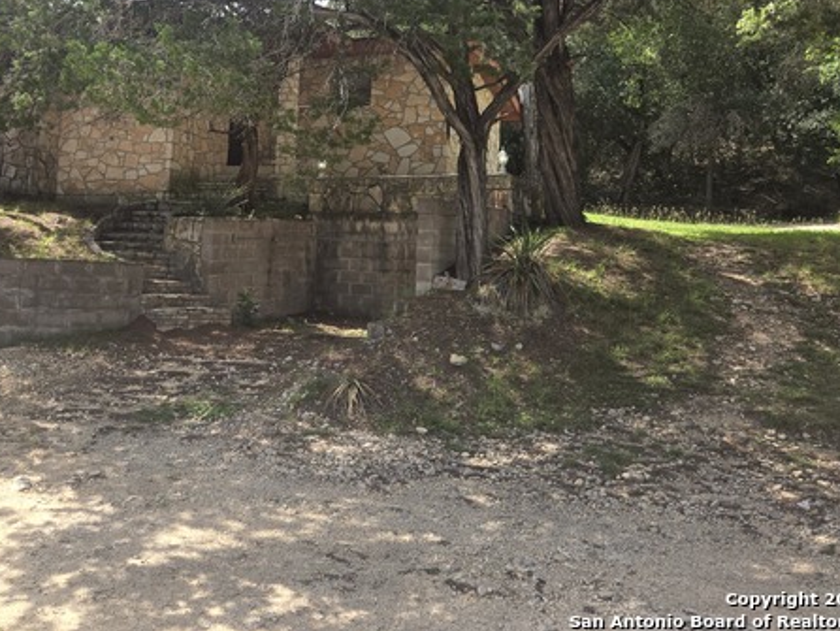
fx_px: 801
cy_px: 181
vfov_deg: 42.0
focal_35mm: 33
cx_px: 273
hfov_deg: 54.1
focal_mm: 5.4
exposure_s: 1/790
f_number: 1.8
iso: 25
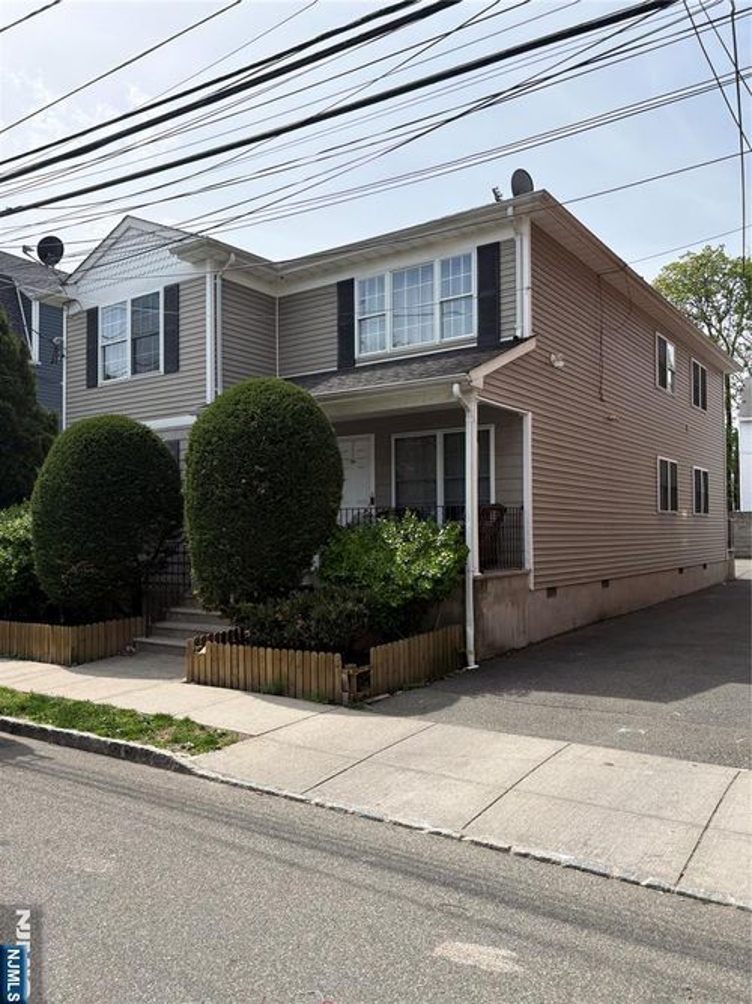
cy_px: 502
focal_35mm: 26
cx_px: 376
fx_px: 753
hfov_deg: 53.0
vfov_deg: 67.3
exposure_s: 1/3623
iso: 50
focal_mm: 5.96
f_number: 1.6
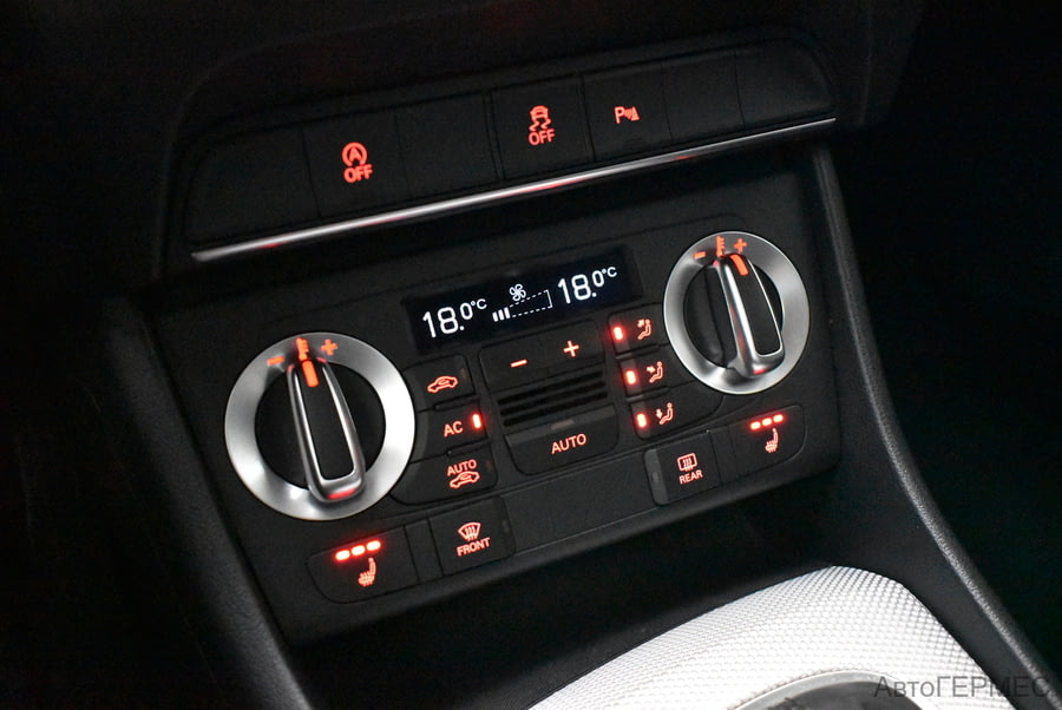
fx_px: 974
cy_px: 355
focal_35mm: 33
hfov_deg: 57.2
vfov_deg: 40.1
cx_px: 531
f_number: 3.8
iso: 14400
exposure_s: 1/50
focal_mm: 22
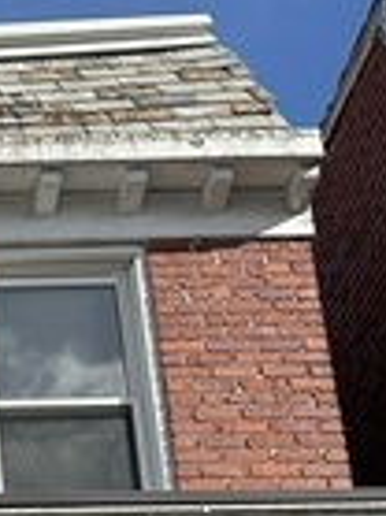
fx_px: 1861
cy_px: 551
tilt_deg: +23.7
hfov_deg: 10.9
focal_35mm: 125
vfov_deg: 15.4
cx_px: -367
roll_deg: -1.1
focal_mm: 5.7
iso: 50
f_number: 1.5
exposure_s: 1/3165
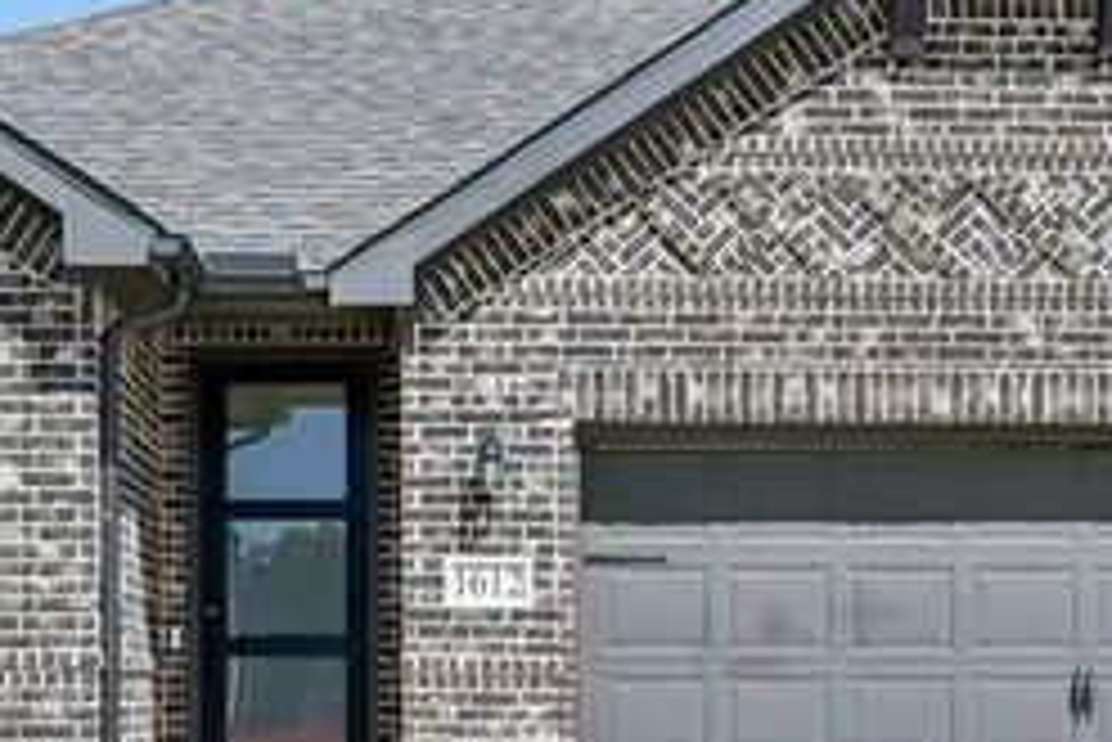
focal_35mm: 58
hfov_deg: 34.4
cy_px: 438
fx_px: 1793
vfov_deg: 23.4
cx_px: 486
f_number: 9
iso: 250
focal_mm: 14
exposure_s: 1/1000
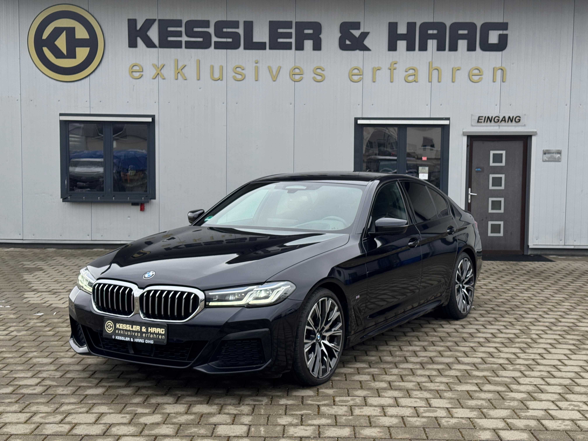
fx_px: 815
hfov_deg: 39.7
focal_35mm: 48
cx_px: 294
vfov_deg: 30.3
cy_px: 220
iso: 64
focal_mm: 6.76
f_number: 1.78
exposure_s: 1/1114
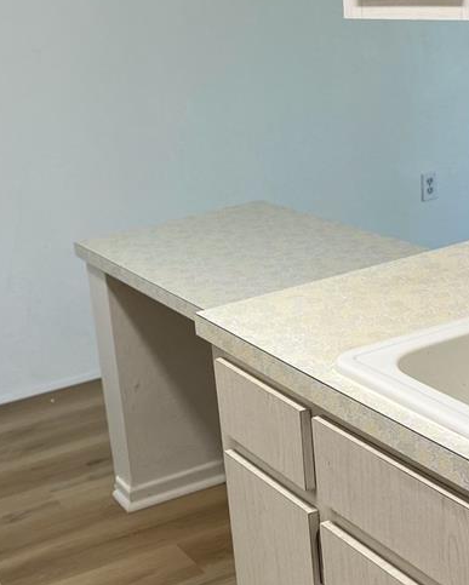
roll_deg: +7.4
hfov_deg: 24.1
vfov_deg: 29.9
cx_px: 150
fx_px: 1092
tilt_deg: -19.8
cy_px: 365
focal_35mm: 63
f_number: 1.8
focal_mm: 4.25
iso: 64
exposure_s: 1/60
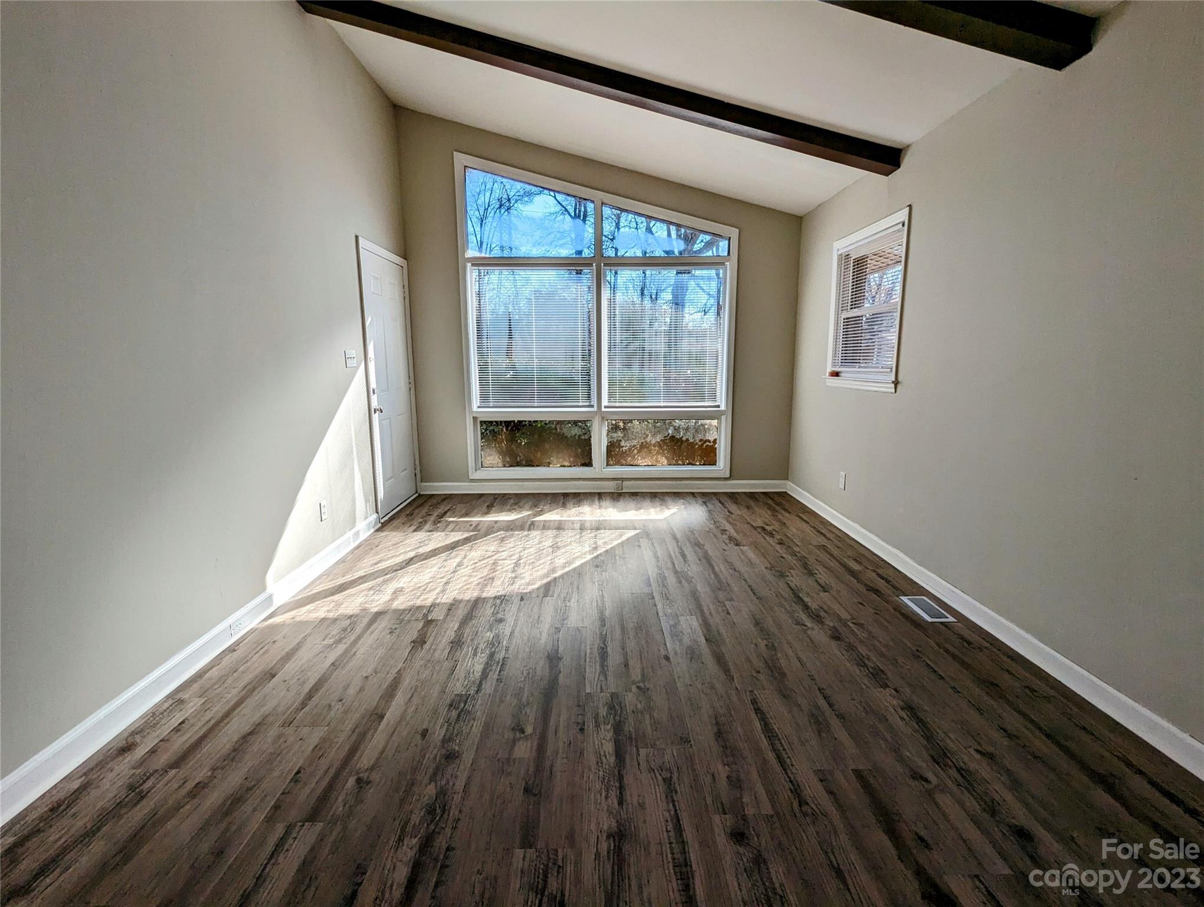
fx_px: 557
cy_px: 454
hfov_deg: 94.4
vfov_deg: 78.2
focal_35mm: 16
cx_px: 602
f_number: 2.2
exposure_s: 1/743
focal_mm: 2.35
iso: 50
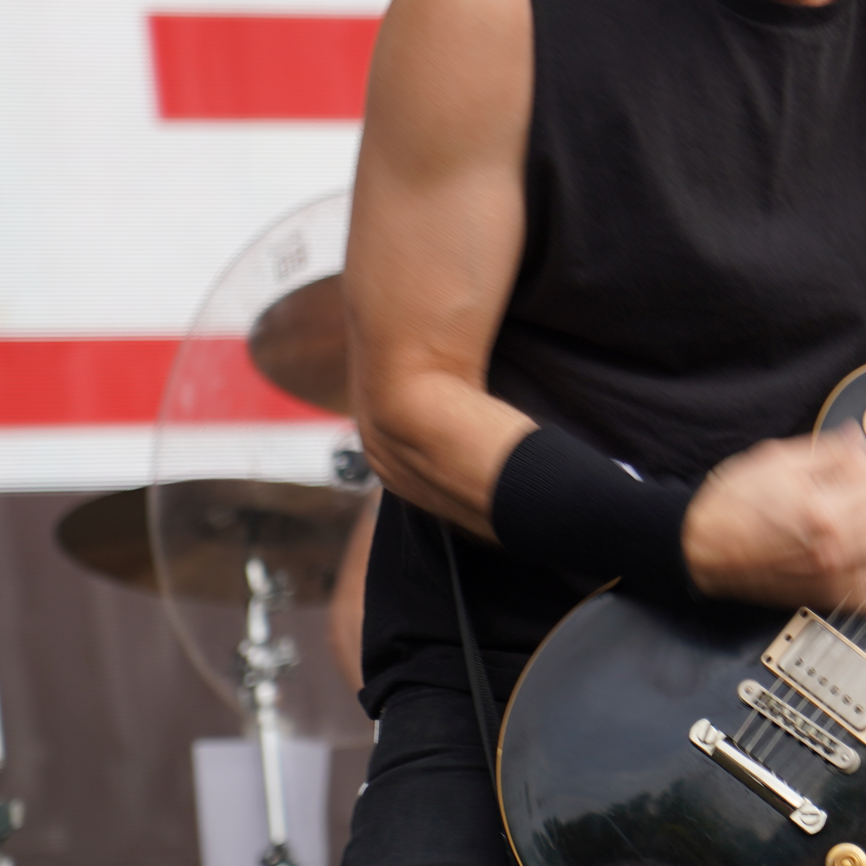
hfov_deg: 6.1
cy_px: 211
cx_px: 866
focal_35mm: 284
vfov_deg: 6.2
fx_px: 8038
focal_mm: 105
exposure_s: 1/125
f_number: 4
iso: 100
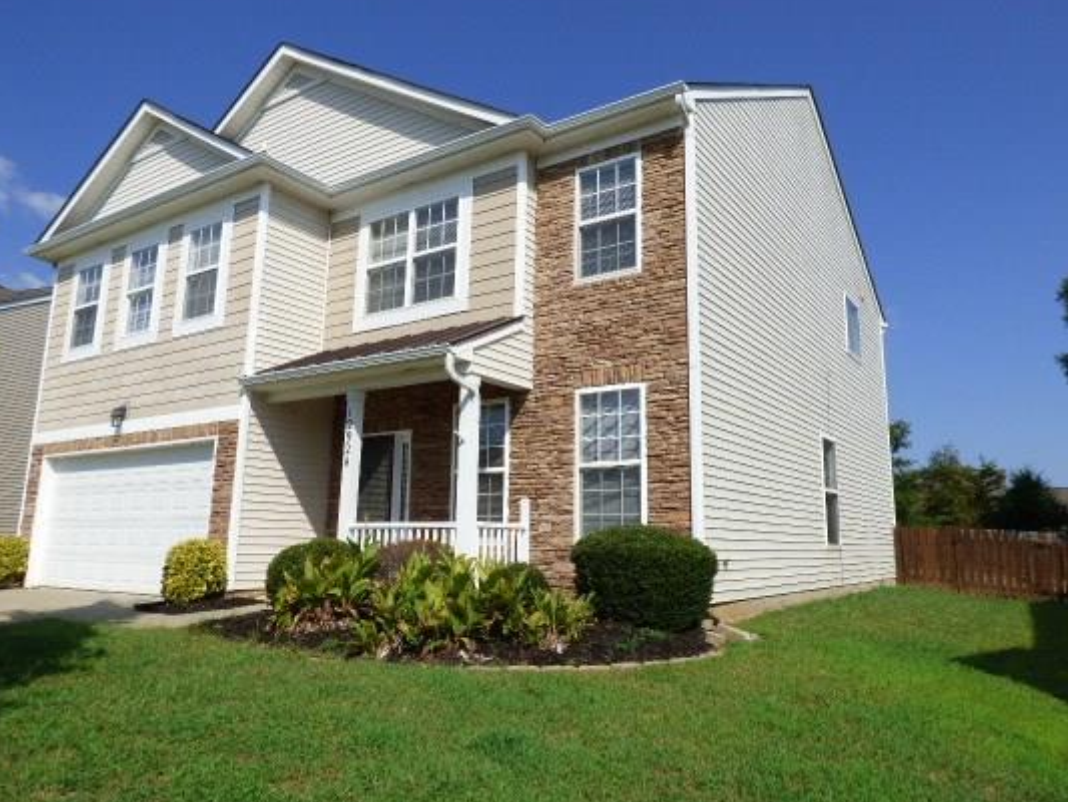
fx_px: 741
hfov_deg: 71.5
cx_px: 557
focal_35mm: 24
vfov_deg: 56.8
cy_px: 385
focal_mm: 3.58
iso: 100
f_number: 3.5
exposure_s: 1/2000
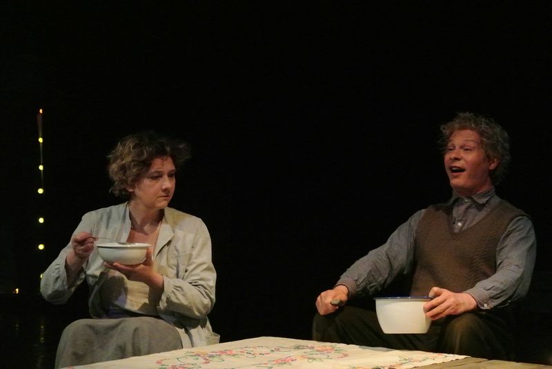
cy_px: 184
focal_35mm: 128
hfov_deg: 16.0
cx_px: 276
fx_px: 1964
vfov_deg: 10.7
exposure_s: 1/80
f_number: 4
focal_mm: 47.5
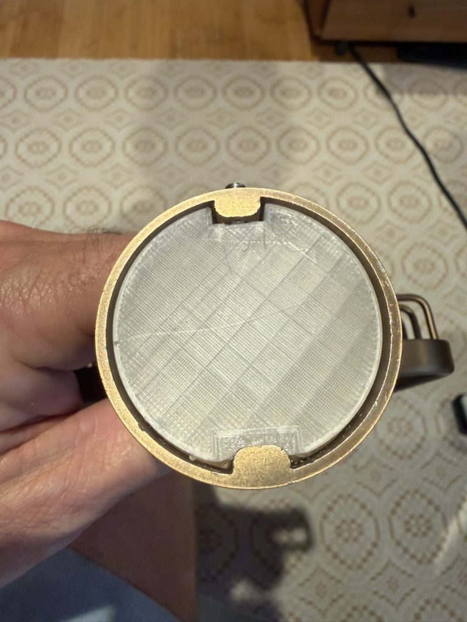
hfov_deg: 56.8
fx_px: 432
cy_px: 311
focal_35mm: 24
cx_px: 234
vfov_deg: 71.6
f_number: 2.2
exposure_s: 1/120
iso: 250
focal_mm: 2.22
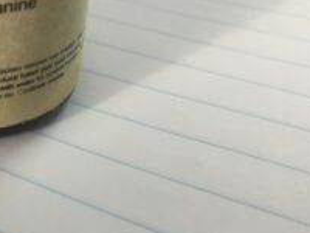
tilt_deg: -35.2
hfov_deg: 32.3
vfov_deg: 25.1
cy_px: 79
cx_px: 59
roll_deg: -7.4
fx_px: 519
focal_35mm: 58
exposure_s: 1/33
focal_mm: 4.15
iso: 125
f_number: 2.2
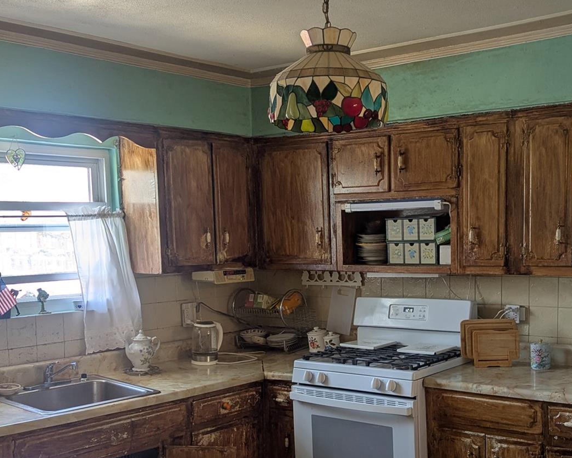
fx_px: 779
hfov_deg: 40.2
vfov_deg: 32.3
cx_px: 340
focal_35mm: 46
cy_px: 331
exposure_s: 1/60
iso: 57
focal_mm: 6.81
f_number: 1.85
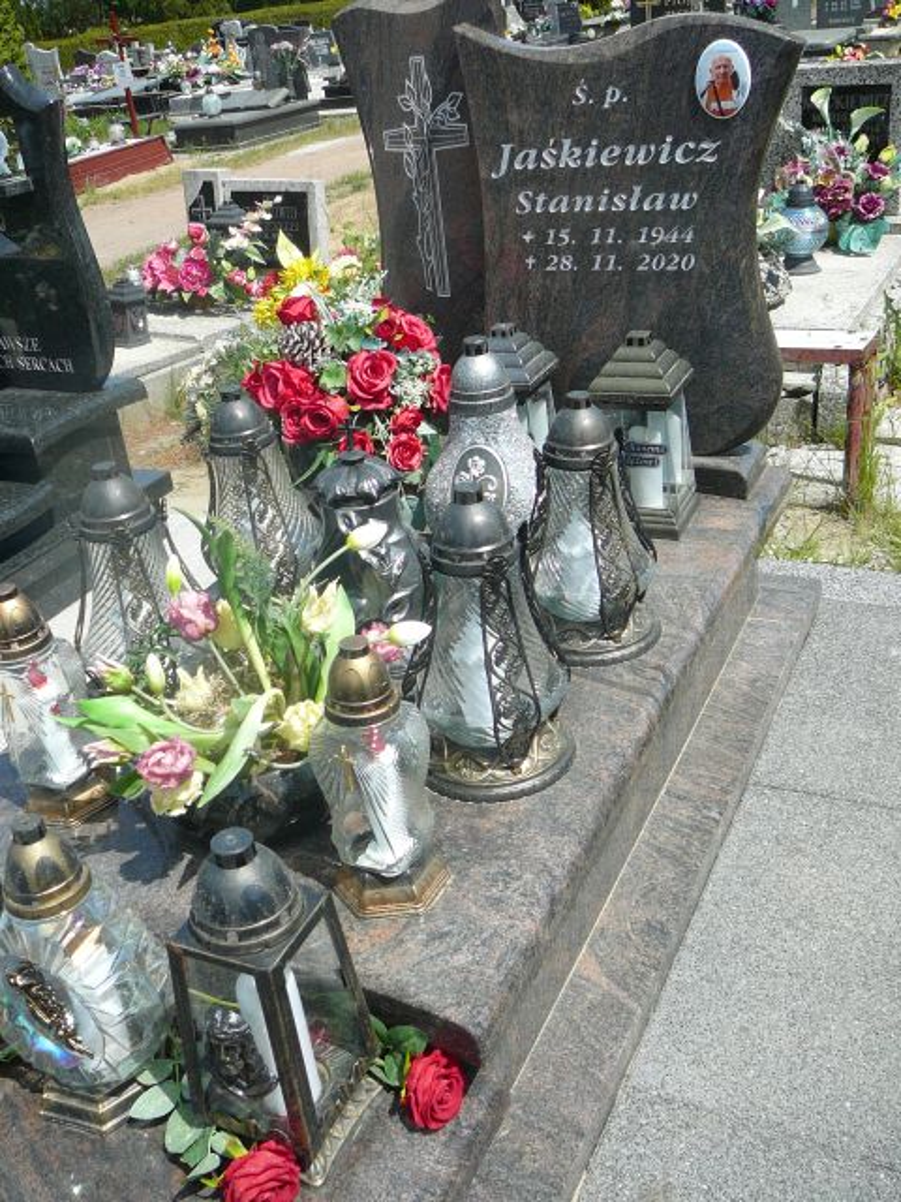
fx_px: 1215
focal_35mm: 35
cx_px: 450
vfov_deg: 52.6
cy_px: 601
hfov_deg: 40.7
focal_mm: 5.2
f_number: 2.8
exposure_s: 1/1000
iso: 80
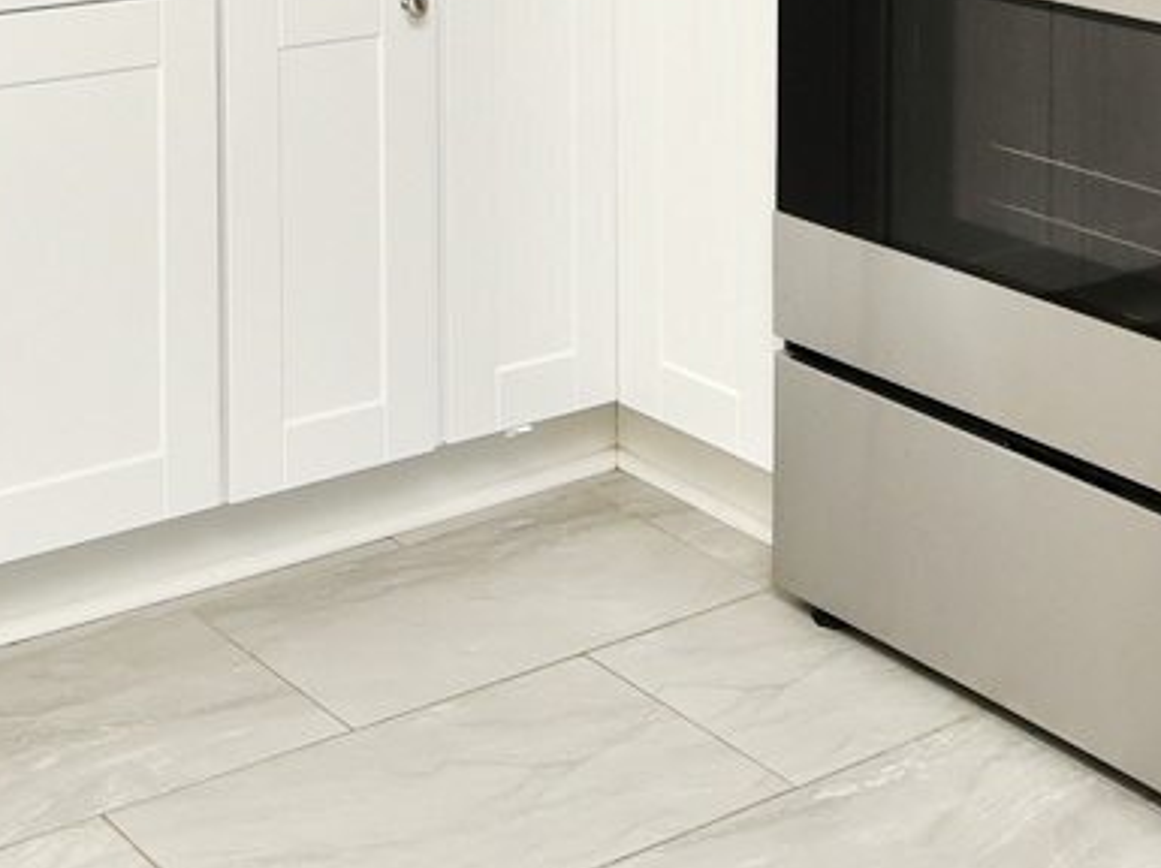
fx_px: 1876
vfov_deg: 24.4
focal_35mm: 56
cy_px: -80
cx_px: 12
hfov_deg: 31.8
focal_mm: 14
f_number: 8
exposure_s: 1/125
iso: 400
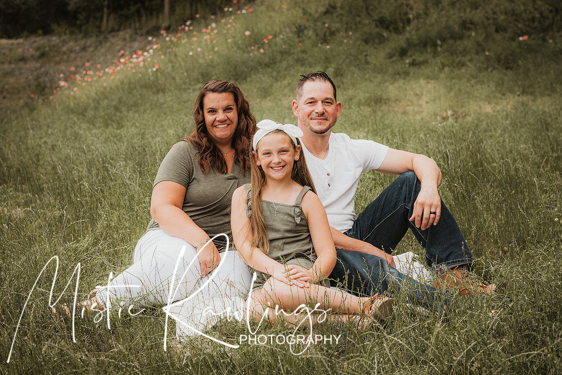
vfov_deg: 21.3
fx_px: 997
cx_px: 283
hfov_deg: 31.5
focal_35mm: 64
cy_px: 160
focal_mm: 50
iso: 320
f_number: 4.5
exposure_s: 1/1600
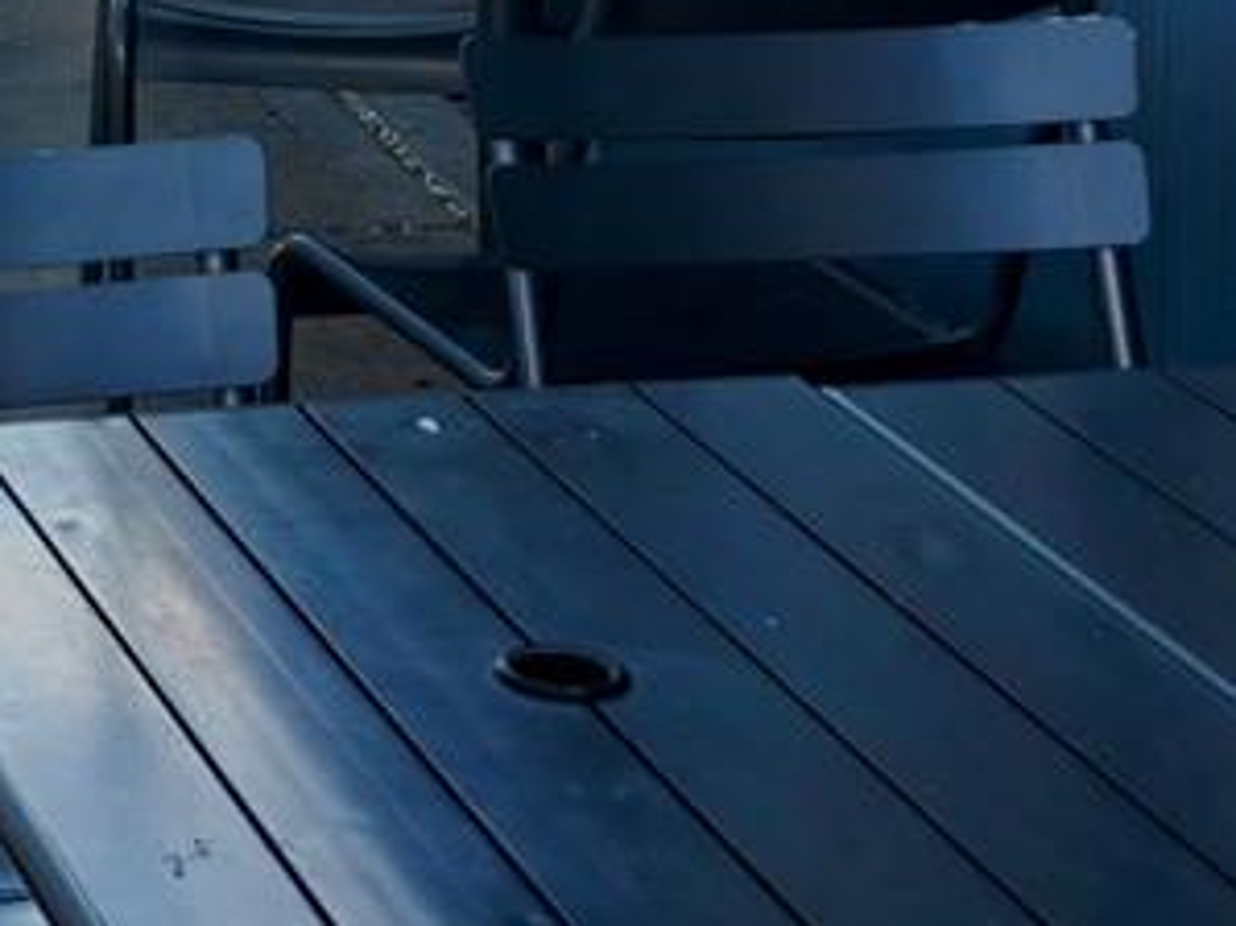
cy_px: -947
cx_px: -632
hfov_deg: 14.9
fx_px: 4390
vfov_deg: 10.9
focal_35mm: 123
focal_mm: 6.06
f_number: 1.6
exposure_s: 1/911
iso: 64
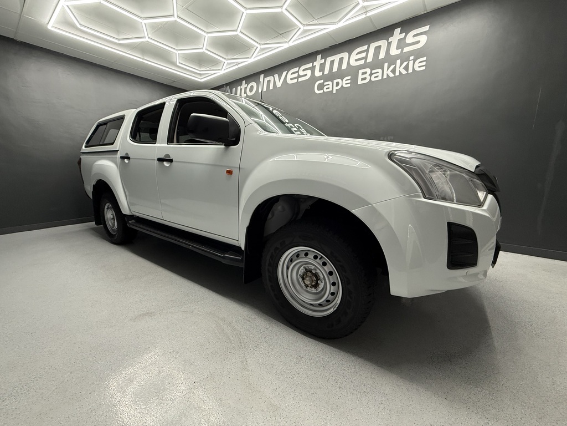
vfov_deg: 85.7
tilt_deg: -10.3
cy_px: 213
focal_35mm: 14
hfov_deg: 102.1
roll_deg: -0.1
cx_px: 284
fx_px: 229
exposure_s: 1/100
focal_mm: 2.22
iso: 250
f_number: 2.2
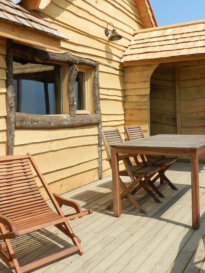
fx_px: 284
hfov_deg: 39.4
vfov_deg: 50.8
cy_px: 100
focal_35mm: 36
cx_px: 128
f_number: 4.5
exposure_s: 1/800
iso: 160
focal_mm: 4
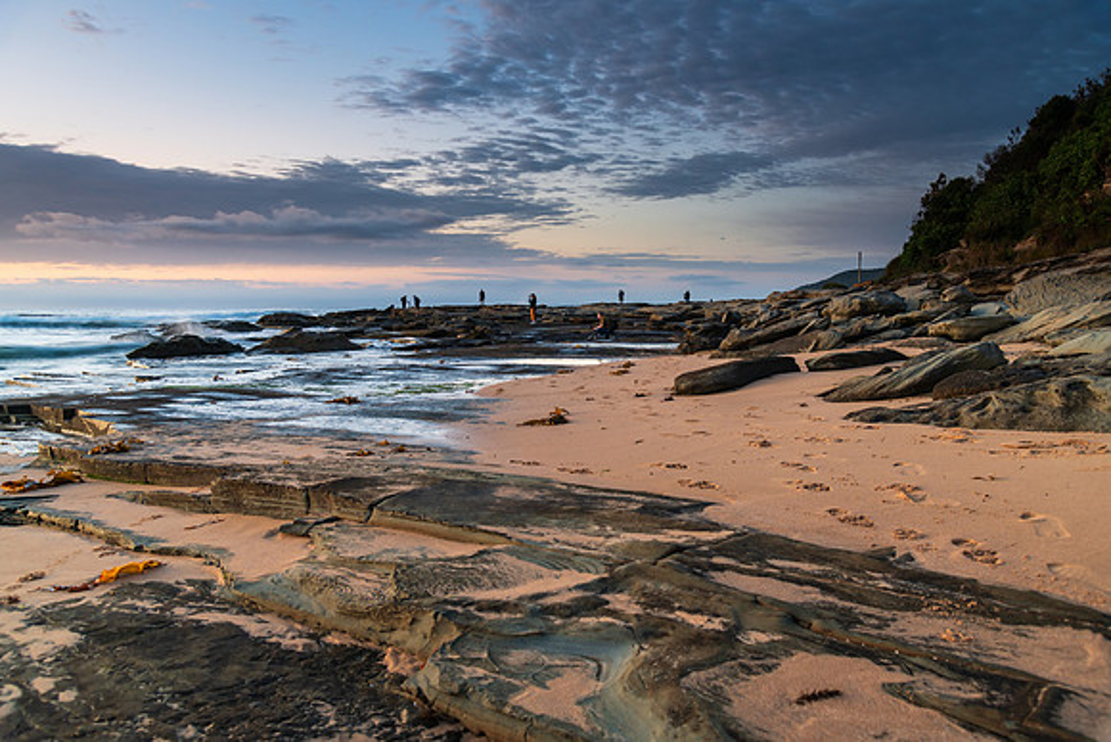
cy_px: 371
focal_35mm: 31
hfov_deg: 60.3
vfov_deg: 42.3
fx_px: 957
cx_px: 556
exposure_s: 1
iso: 320
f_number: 5.6
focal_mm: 31
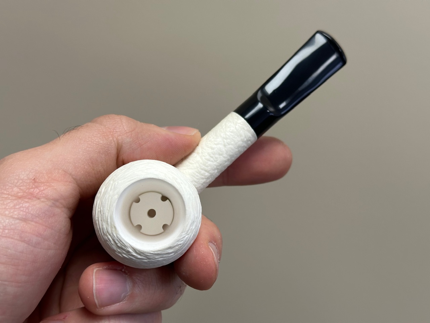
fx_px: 596
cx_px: 215
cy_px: 162
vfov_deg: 30.3
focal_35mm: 48
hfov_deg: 39.7
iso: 80
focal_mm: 6.86
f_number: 1.78
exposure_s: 1/121
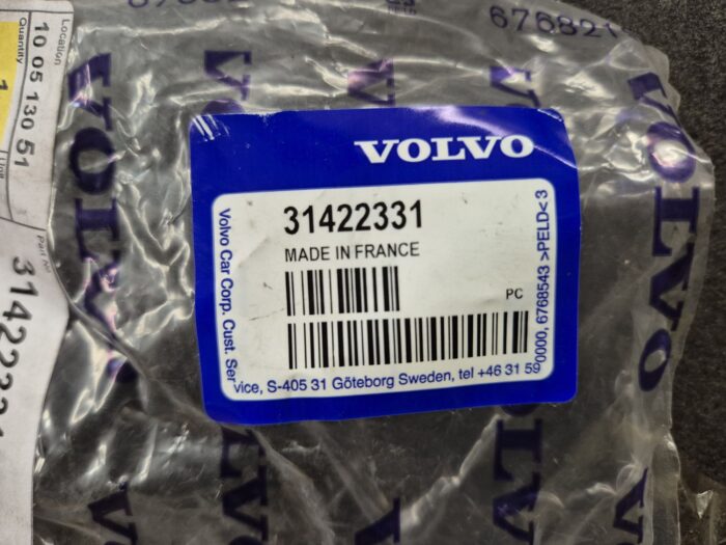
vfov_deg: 58.9
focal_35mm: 23
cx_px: 363
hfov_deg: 73.9
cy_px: 272
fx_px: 482
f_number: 1.8
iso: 640
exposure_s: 1/100
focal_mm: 5.4
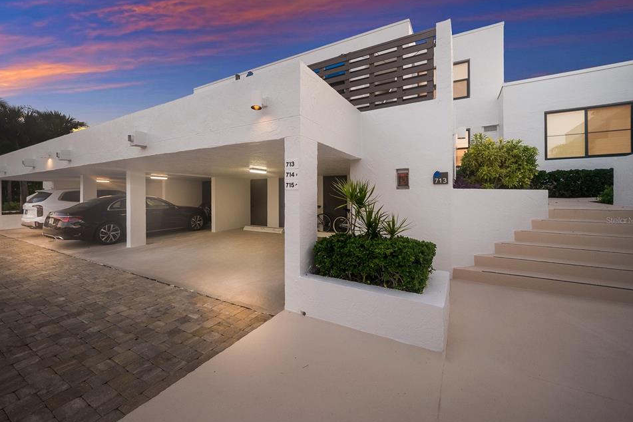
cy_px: 220
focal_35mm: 14
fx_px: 246
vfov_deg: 81.2
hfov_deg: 104.2
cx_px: 304
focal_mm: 13
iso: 640
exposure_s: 1/80
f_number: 4
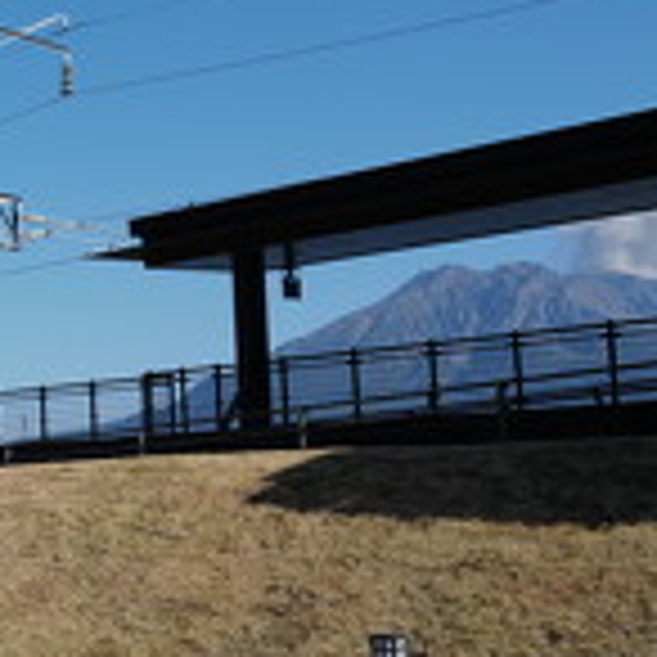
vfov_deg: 26.4
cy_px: 425
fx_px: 1396
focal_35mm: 65
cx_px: -54
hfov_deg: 24.8
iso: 100
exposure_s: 1/640
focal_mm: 28
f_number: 5.6
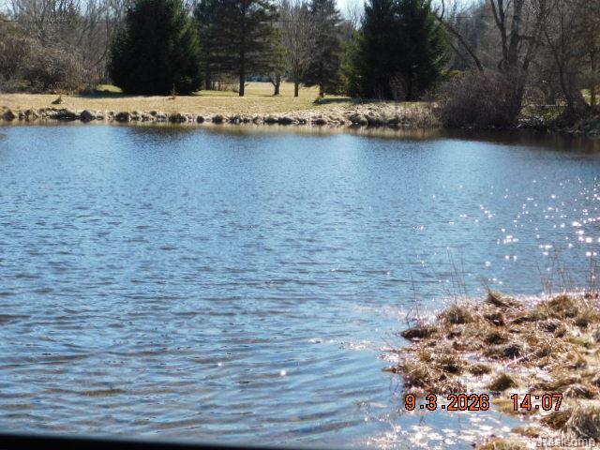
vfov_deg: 20.7
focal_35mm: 71
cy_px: 225
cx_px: 300
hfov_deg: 27.4
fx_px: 1231
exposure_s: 1/500
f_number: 4.3
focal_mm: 12.6
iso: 125
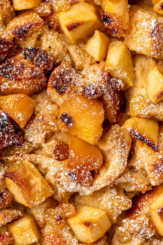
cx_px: 104
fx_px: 986
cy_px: 130
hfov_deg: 9.4
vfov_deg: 14.2
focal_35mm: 145
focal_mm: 100
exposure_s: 1/200
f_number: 8
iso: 250
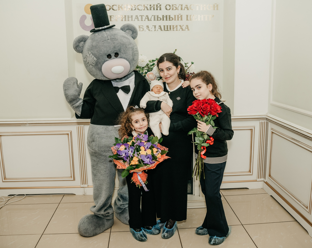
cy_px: 119
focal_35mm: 31
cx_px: 157
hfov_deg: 58.0
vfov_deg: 47.6
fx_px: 281
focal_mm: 24
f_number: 4.5
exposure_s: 1/160
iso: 320
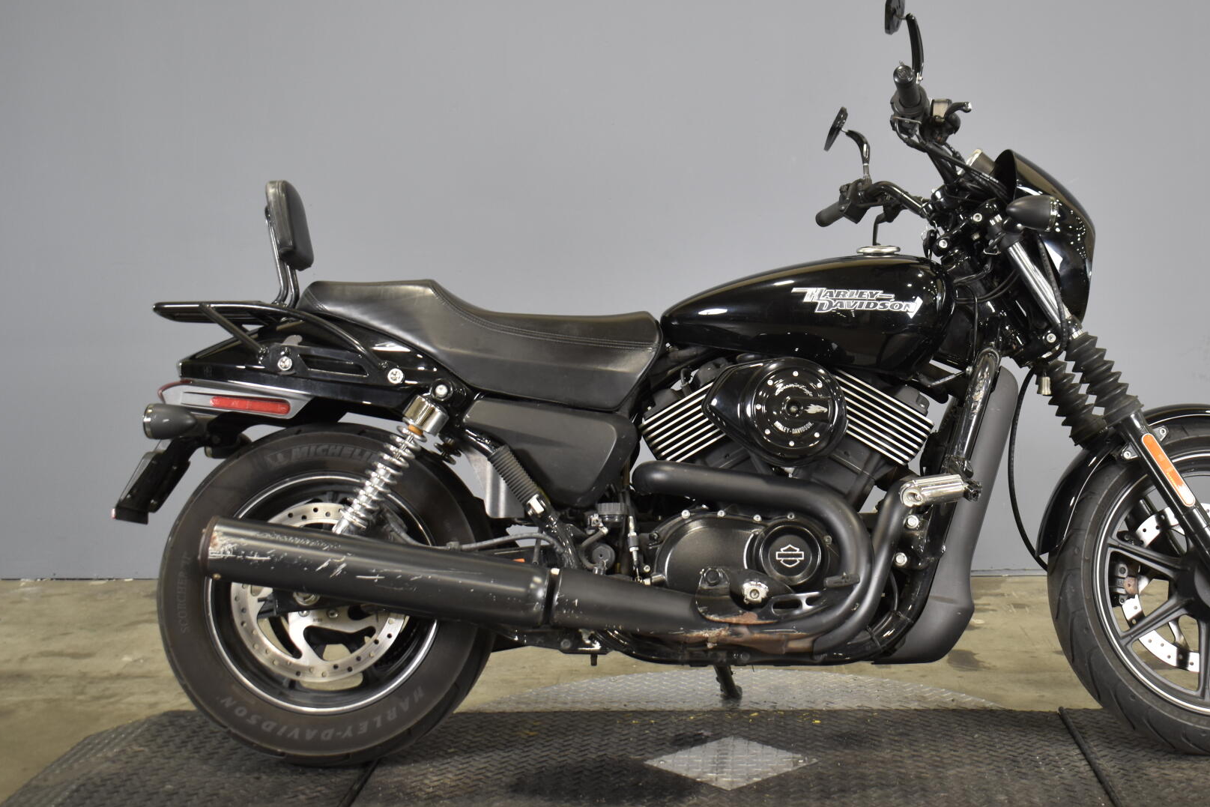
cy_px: 349
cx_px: 743
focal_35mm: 52
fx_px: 1748
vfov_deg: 26.0
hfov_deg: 38.0
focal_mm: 28
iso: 400
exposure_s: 1/20
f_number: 4.2
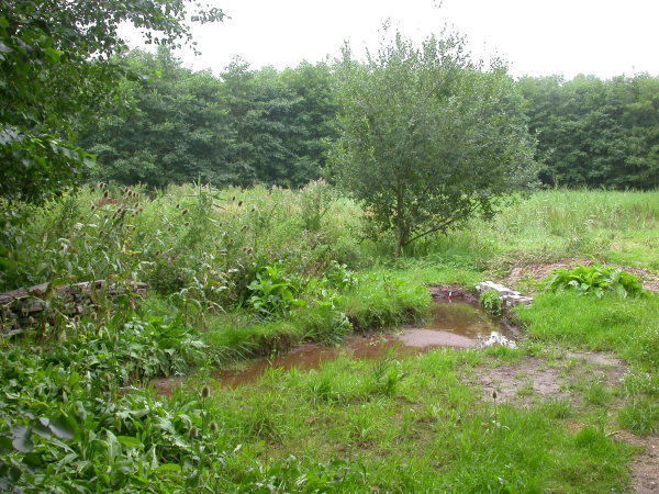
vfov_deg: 37.7
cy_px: 247
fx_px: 723
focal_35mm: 38
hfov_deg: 49.0
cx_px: 330
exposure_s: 1/89.4
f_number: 5.3
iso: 100
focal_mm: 7.85
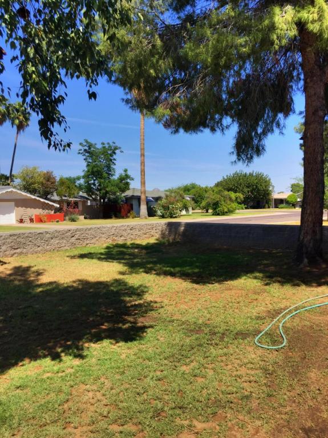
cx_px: 164
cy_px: 219
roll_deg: +1.3
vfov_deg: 61.7
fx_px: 367
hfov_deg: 48.2
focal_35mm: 29
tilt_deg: +0.6
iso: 32
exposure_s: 1/4950
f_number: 2.2
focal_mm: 4.15
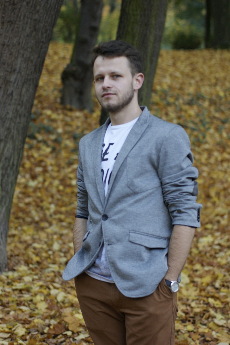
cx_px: 115
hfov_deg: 18.2
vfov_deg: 27.0
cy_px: 172
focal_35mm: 75
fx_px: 720
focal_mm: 50
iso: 400
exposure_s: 1/1250
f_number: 2
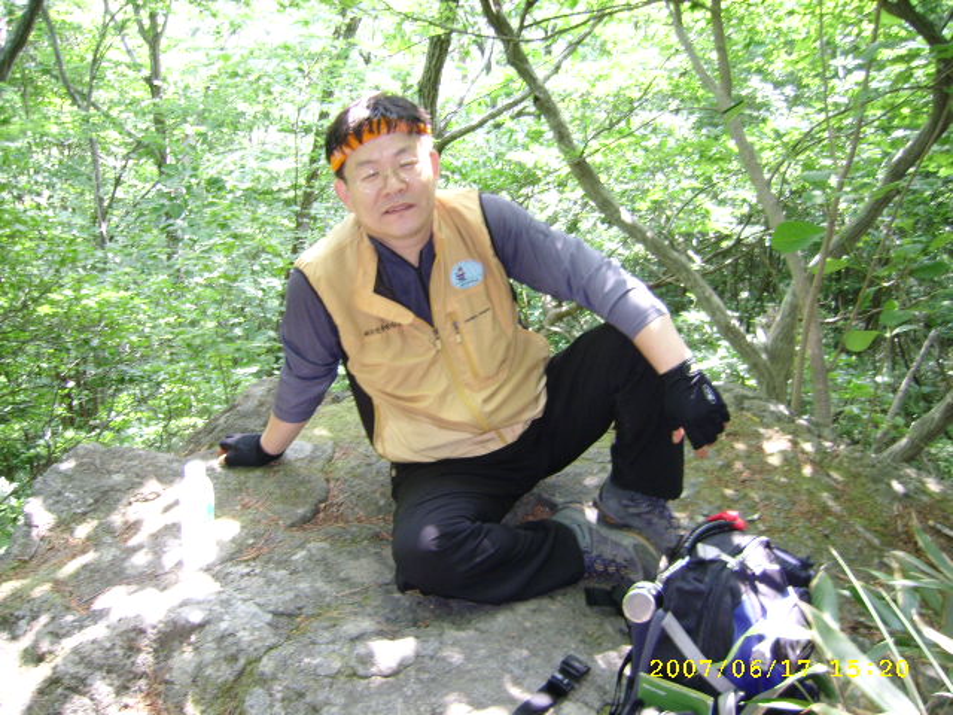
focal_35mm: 35
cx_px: 476
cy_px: 358
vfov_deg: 40.7
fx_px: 964
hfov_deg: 52.6
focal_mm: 5.95
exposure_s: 1/30
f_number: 2.8
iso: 142
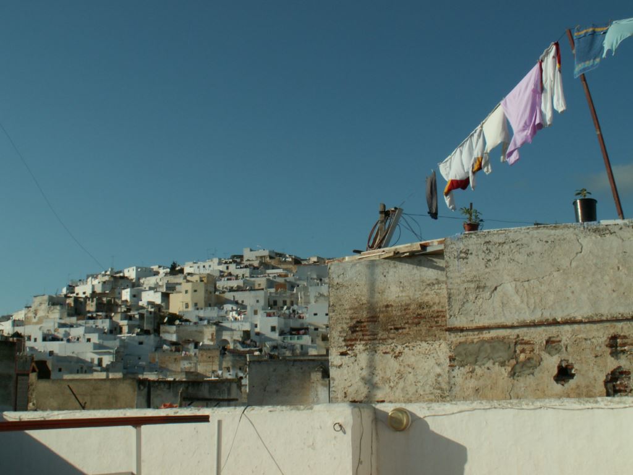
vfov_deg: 34.3
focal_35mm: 42
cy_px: 238
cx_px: 316
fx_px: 768
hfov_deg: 44.8
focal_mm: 6.98
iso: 50
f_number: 8
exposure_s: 1/320
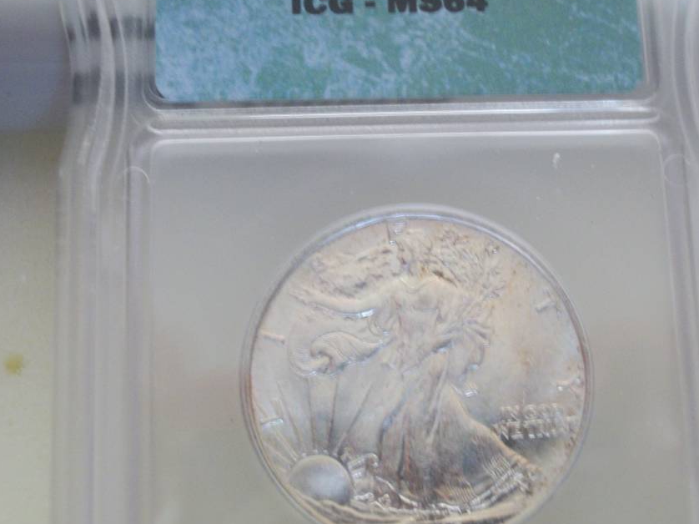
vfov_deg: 19.9
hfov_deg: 26.3
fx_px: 1494
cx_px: 373
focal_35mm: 74
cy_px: 260
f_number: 4.1
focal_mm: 11
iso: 250
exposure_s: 1/4
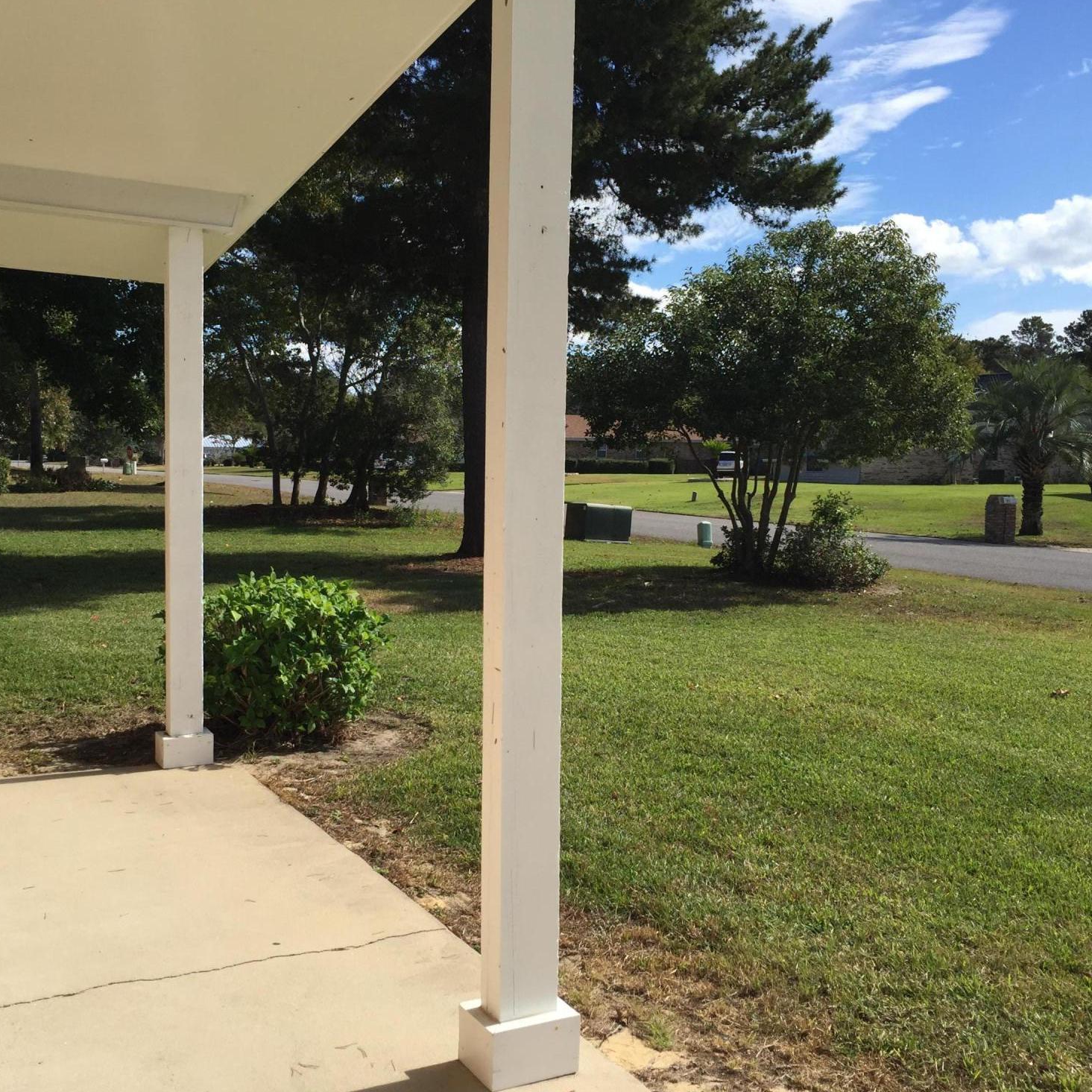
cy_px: 555
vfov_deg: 47.2
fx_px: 1249
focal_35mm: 35
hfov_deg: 47.2
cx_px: 514
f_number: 2.2
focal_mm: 4.15
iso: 32
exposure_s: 1/1980
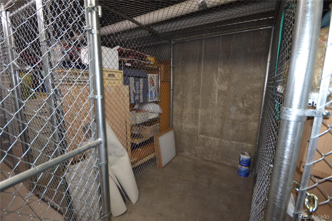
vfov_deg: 77.3
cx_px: 166
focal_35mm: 15
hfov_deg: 100.4
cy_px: 110
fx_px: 138
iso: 720
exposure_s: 1/60
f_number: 4
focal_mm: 10
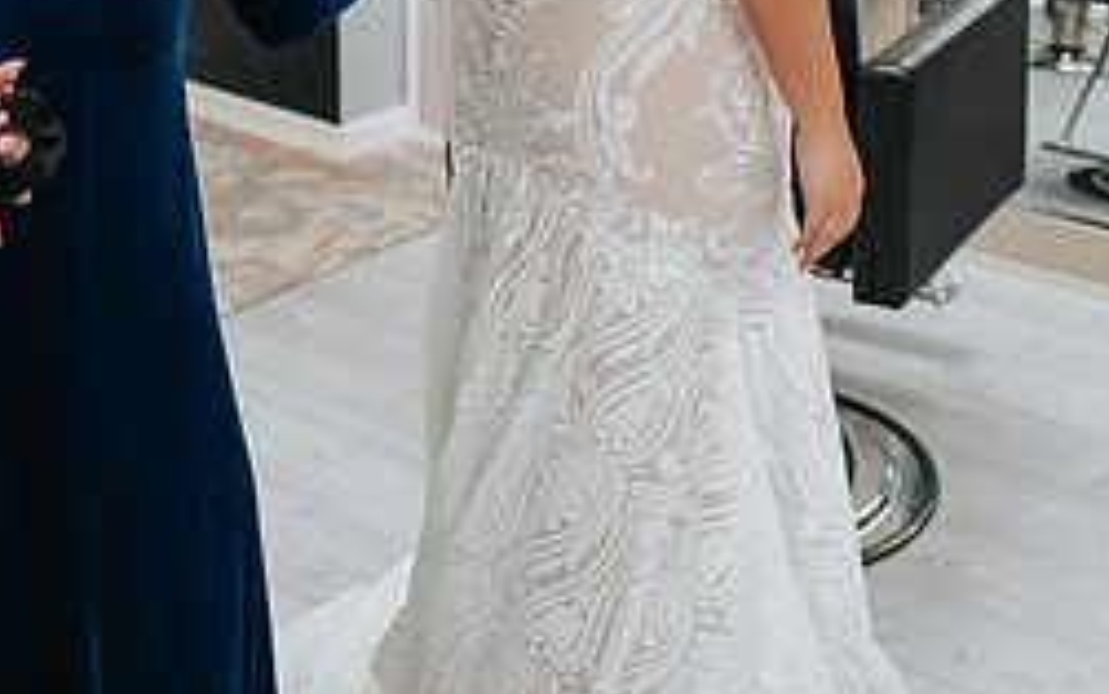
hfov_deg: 32.0
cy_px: -172
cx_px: 552
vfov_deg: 19.0
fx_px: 1935
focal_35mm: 64
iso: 800
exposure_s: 1/320
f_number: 2.8
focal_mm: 35
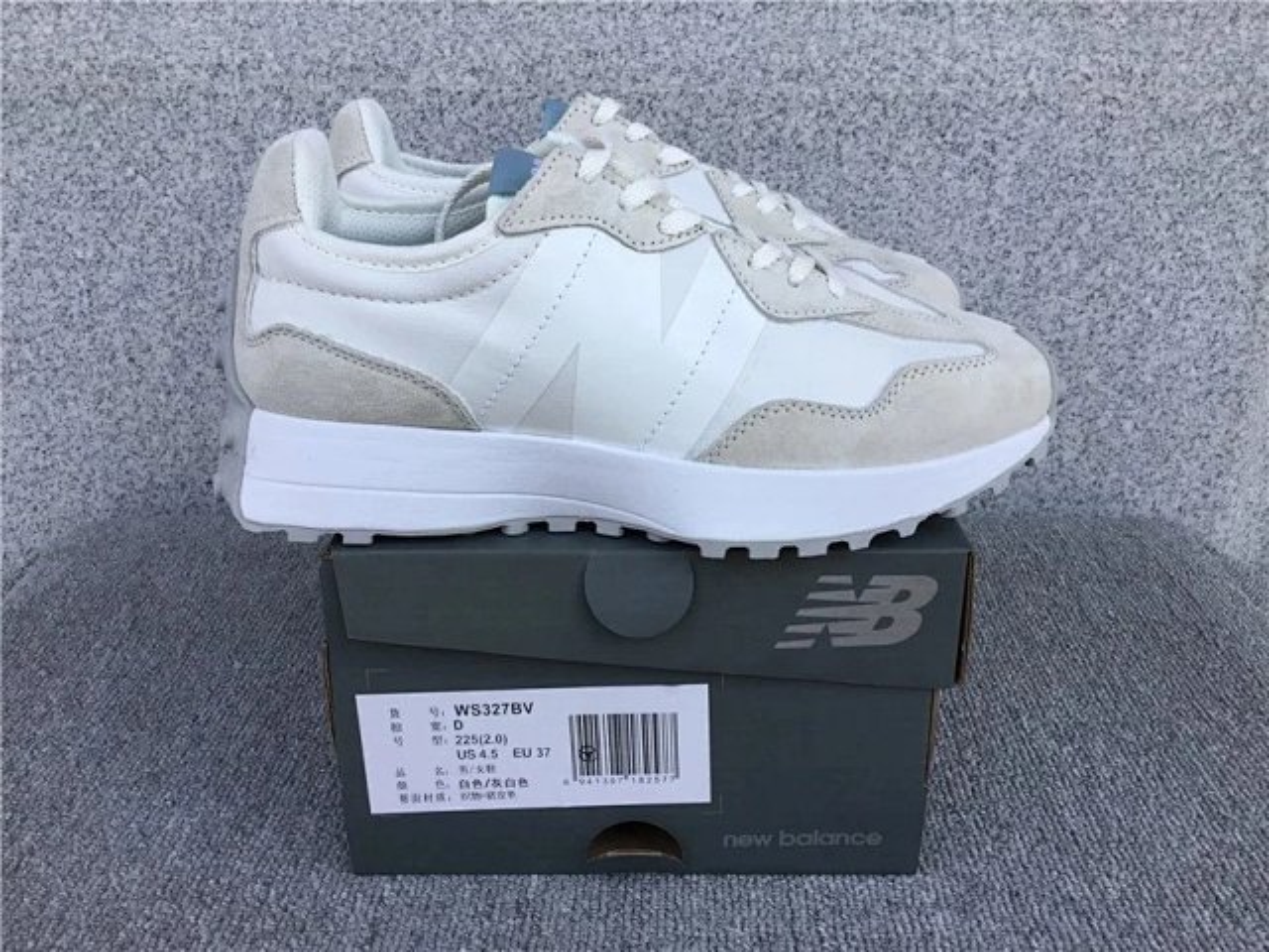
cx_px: 634
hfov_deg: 58.4
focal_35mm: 31
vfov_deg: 45.4
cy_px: 476
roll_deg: +0.0
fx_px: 1136
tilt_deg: -21.0
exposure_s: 1/375
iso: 25
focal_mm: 3.3
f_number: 2.4
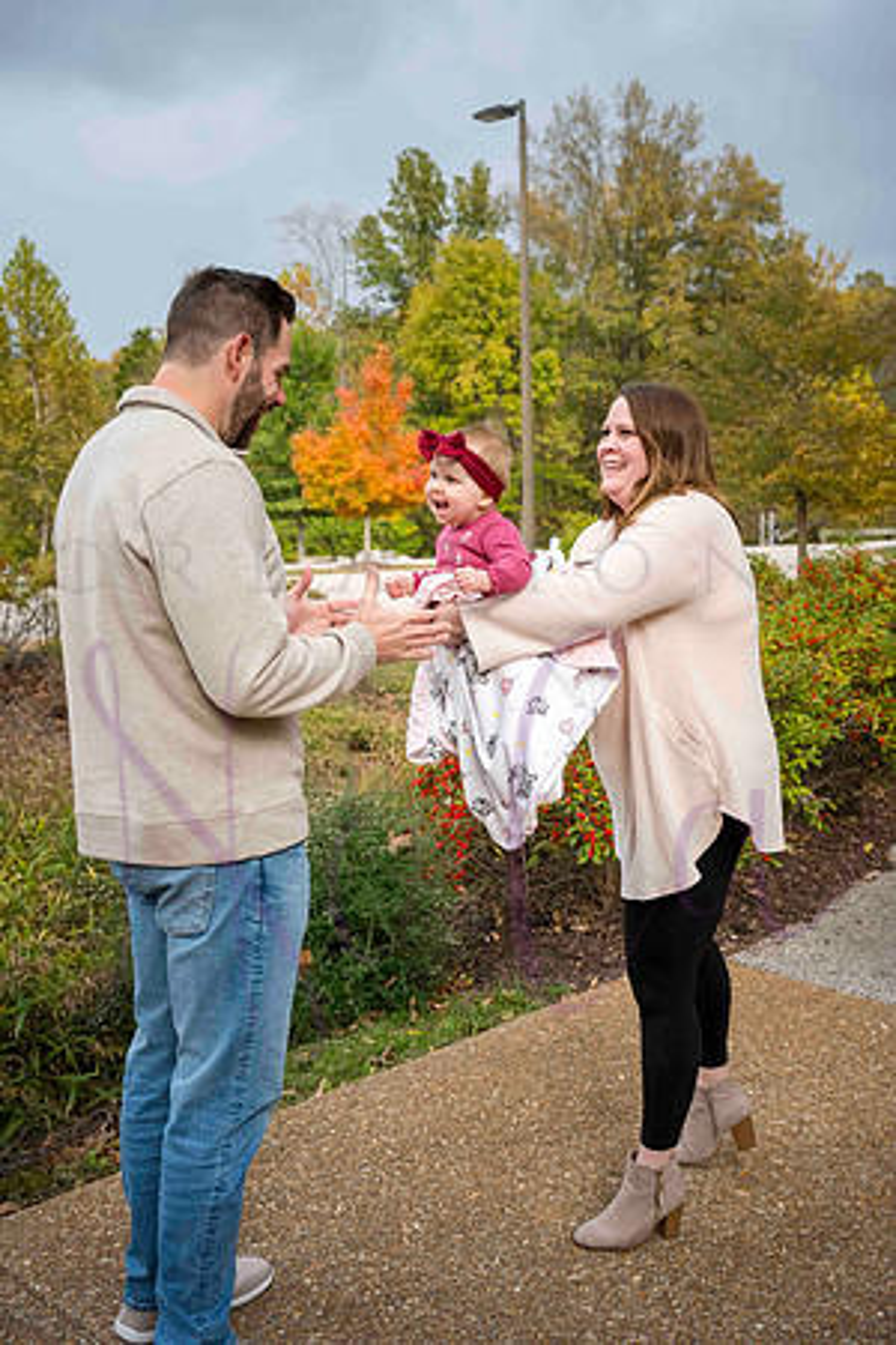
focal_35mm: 36
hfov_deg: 36.9
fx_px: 1344
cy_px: 672
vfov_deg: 53.1
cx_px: 448
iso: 400
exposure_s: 1/500
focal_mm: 36
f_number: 5
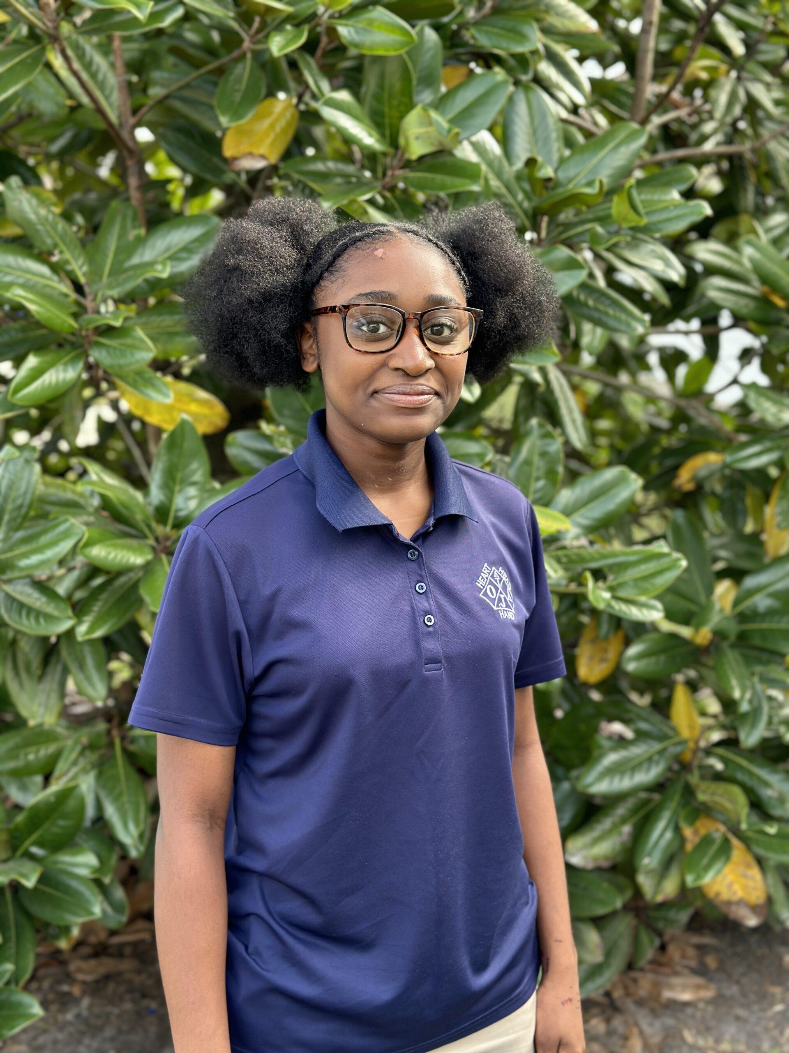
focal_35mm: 48
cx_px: 394
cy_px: 526
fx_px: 1459
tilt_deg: -9.1
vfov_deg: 39.7
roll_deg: -1.0
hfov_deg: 30.3
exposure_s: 1/373
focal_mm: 6.86
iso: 80
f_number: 1.78
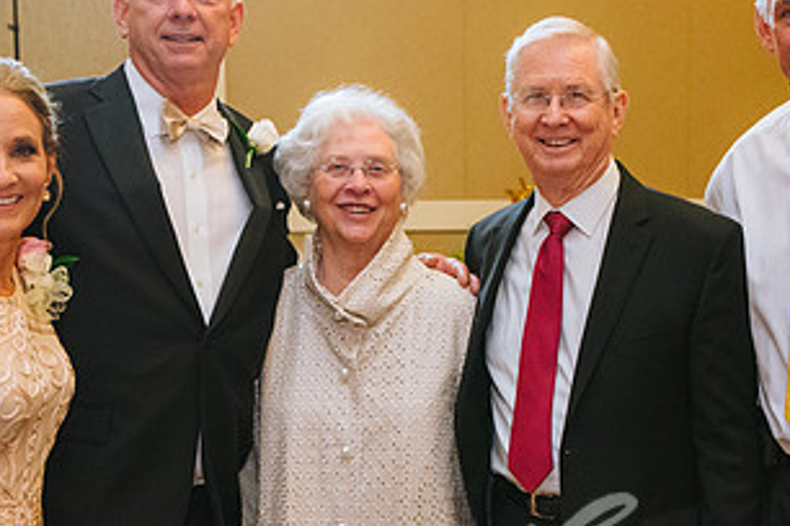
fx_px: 1536
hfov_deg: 28.7
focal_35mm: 70
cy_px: 332
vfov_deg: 19.4
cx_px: 526
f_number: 4
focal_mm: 35
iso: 3200
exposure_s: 1/125
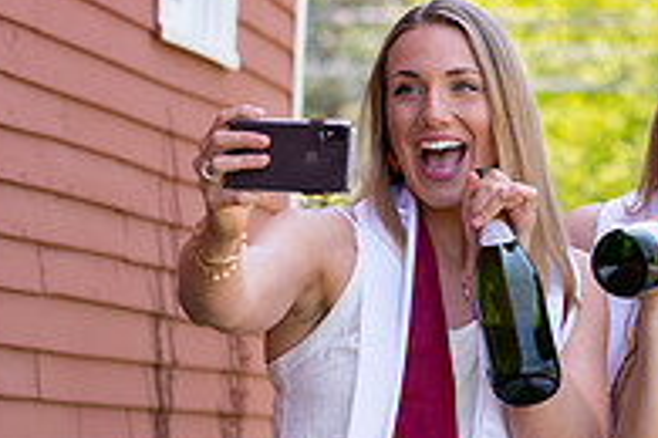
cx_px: 712
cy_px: 278
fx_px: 5702
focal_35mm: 312
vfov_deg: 4.4
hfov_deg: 6.6
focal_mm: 70
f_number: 2.8
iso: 100
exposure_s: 1/250
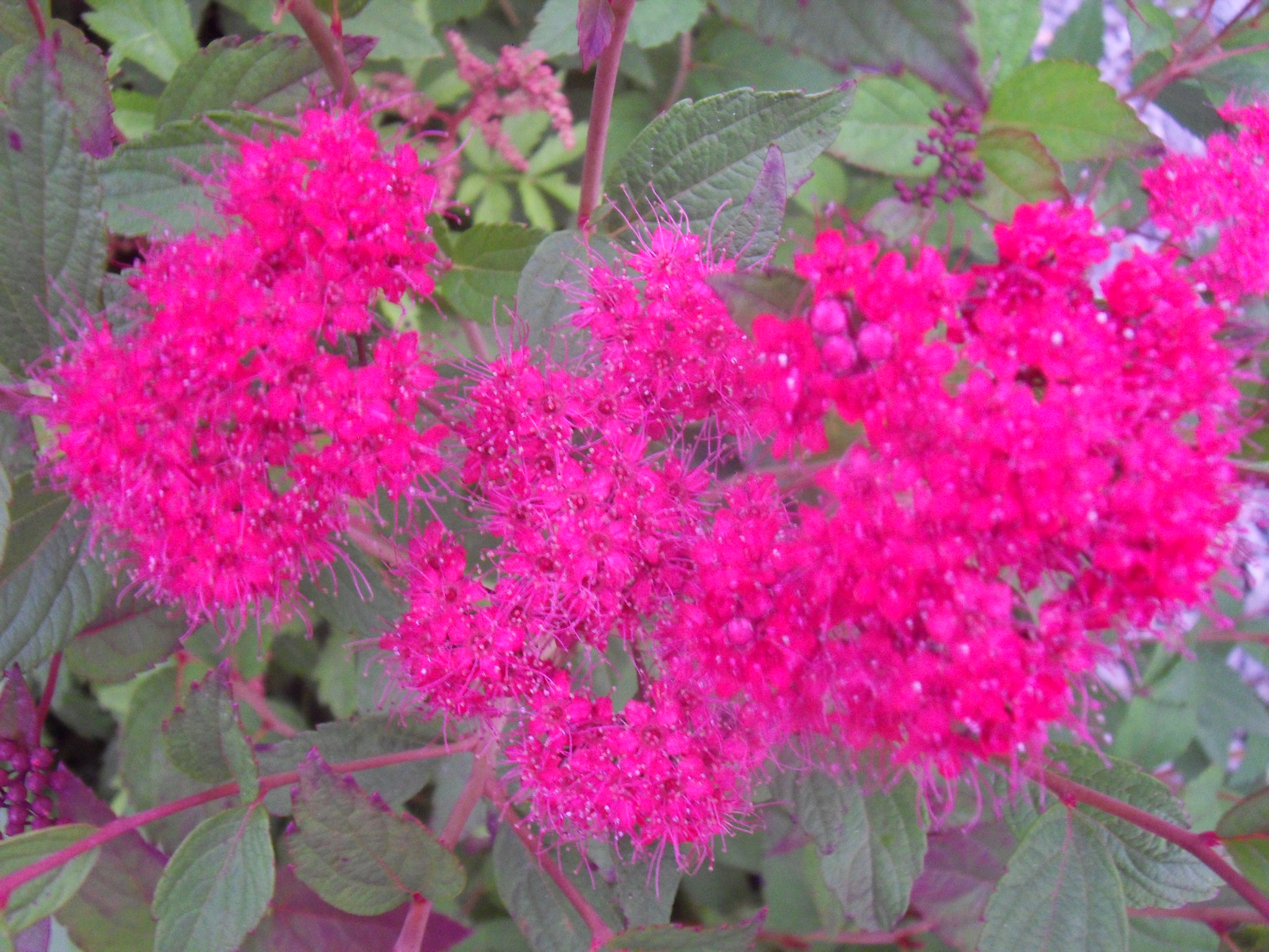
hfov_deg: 51.4
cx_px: 634
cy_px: 476
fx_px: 1320
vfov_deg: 39.7
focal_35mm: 36
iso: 480
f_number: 3.9
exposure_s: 1/10
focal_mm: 6.3
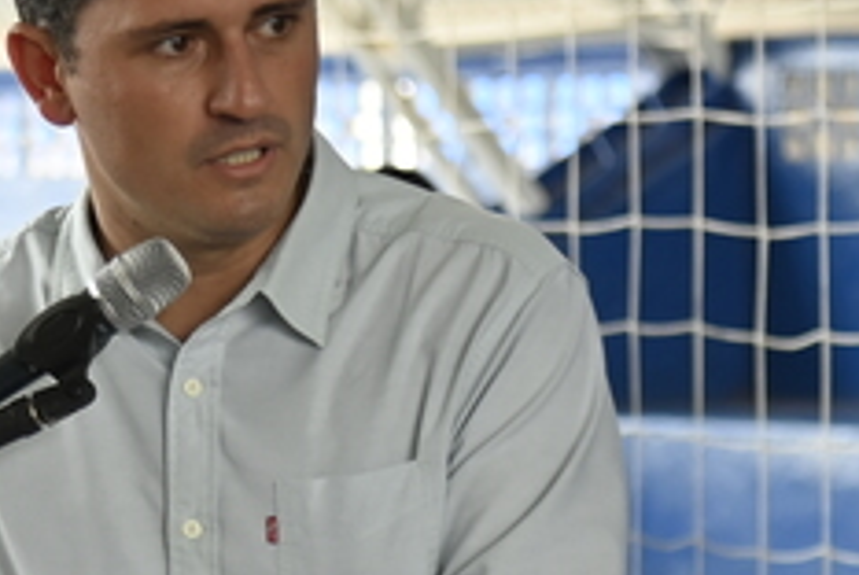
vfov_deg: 4.4
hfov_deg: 6.5
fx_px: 7549
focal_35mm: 316
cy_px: 625
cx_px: -129
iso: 400
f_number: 4
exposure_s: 1/250
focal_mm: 82
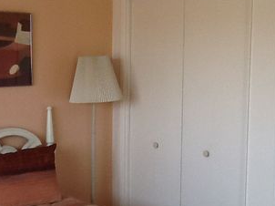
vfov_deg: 27.3
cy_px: 142
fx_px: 421
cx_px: 188
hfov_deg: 35.8
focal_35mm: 53
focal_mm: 2.03
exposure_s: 1/60
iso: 100
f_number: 2.4
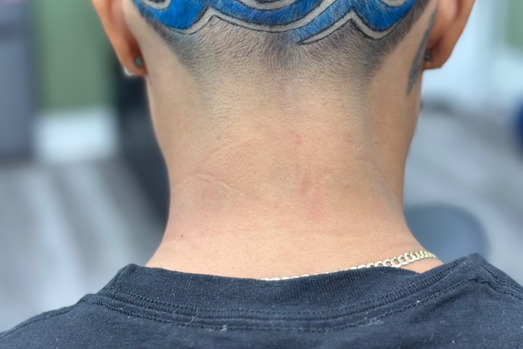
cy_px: 45
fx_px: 973
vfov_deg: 20.0
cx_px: 263
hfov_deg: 30.1
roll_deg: +1.2
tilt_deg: -13.3
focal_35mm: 67
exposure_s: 1/120
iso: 125
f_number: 1.78
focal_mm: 6.86
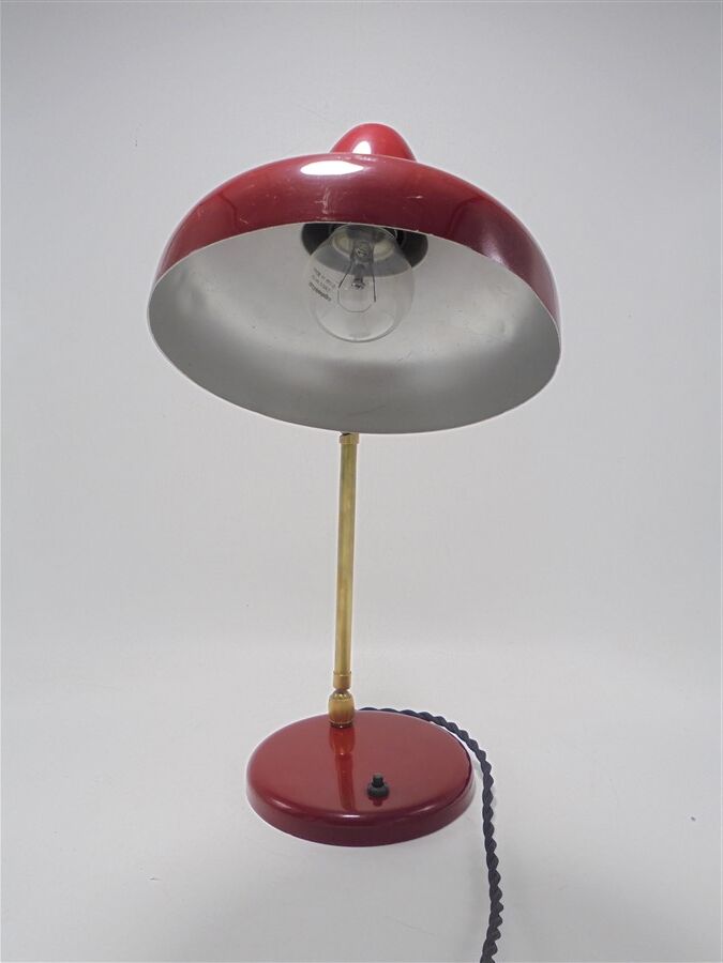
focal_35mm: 34
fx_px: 947
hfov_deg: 41.8
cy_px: 482
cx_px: 362
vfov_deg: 54.0
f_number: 4
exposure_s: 1/60
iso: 100
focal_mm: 6.1
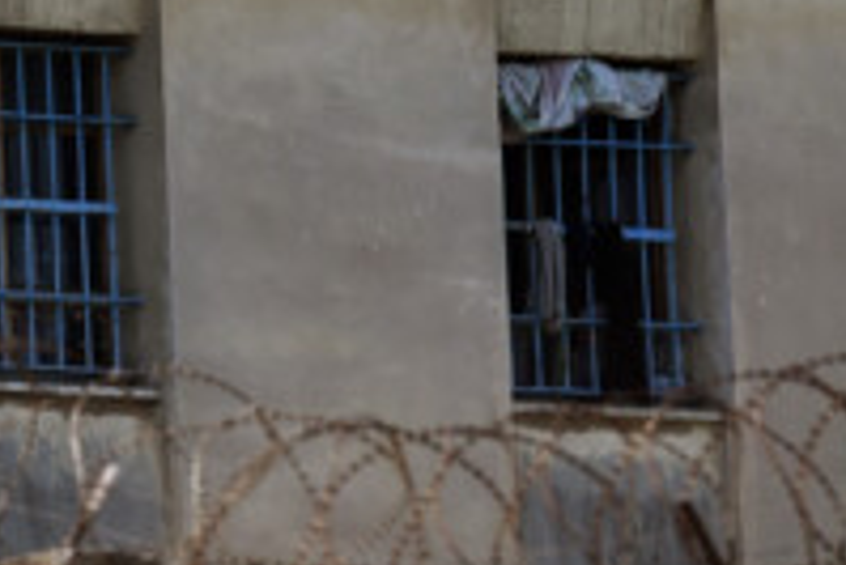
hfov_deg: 1.7
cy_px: -155
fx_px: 28337
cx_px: -1139
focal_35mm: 1205
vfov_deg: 1.1
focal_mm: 200
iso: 250
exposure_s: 1/400
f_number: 11
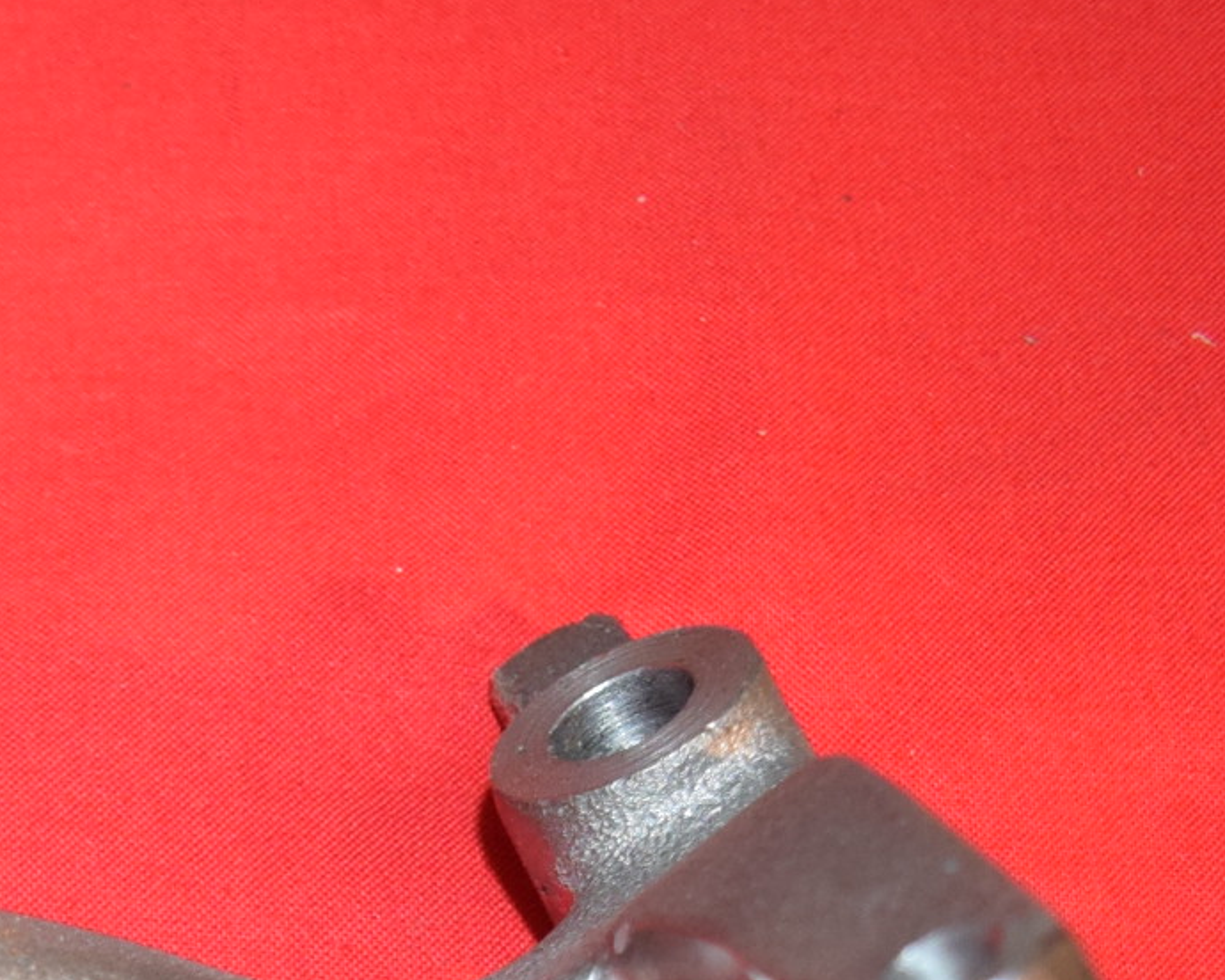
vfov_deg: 12.8
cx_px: -905
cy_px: 1742
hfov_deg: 15.3
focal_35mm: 110
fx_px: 3988
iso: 800
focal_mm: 18
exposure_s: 1/40
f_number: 5
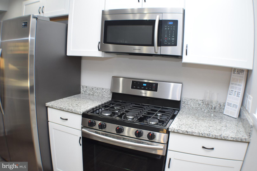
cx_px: 128
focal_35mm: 39
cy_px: 86
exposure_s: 1/60
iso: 640
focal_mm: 26
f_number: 4
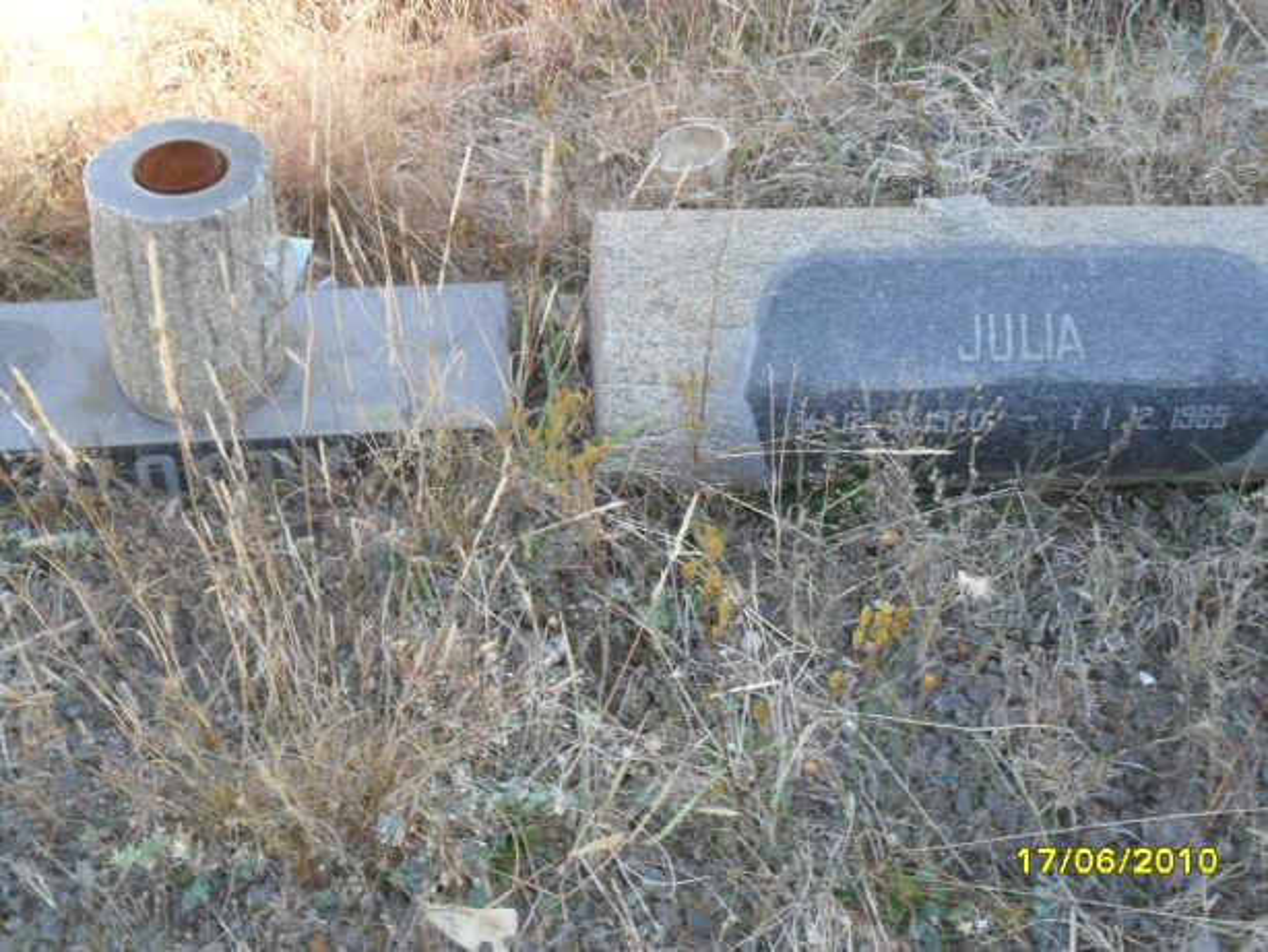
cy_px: 476
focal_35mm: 52
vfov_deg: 28.1
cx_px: 634
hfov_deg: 36.8
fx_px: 1906
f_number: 5
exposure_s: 1/60
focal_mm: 9.3
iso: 200
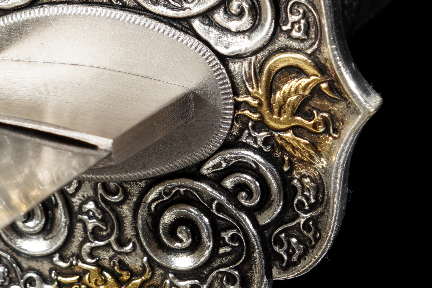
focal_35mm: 183
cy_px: 41
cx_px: 36
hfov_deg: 11.2
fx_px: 2198
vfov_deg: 7.5
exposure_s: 1/160
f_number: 9
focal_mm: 39.8
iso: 100
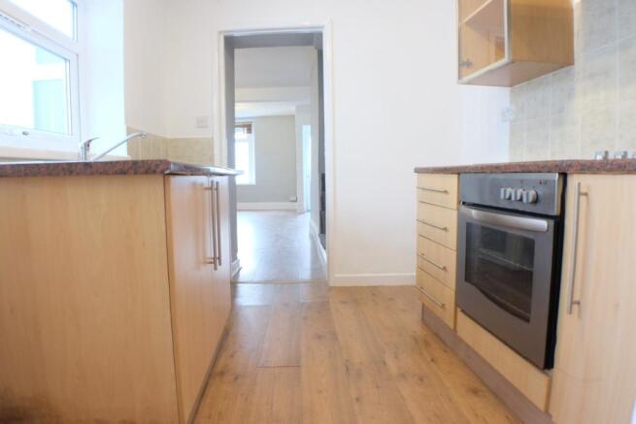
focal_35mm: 24
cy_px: 212
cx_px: 318
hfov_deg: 73.7
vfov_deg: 53.2
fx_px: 424
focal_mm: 16
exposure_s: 1/30
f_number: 4
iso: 1250
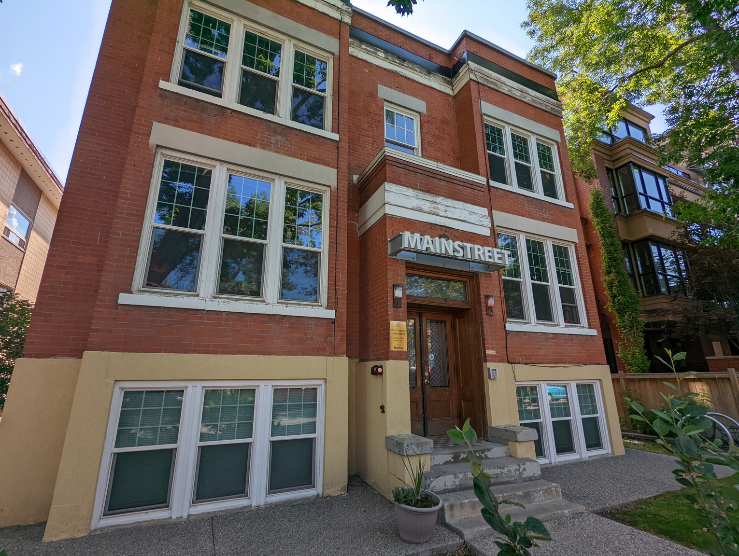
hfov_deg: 94.4
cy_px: 278
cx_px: 370
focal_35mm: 16
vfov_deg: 78.2
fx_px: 342
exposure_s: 1/1222
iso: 57
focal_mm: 2.35
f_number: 2.2
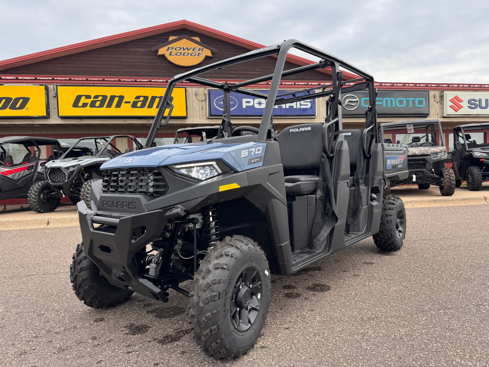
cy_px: 184
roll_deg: +1.7
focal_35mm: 24
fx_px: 339
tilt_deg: -1.7
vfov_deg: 56.8
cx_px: 244
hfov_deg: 71.6
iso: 80
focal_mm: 6.76
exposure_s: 1/1076
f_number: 1.78
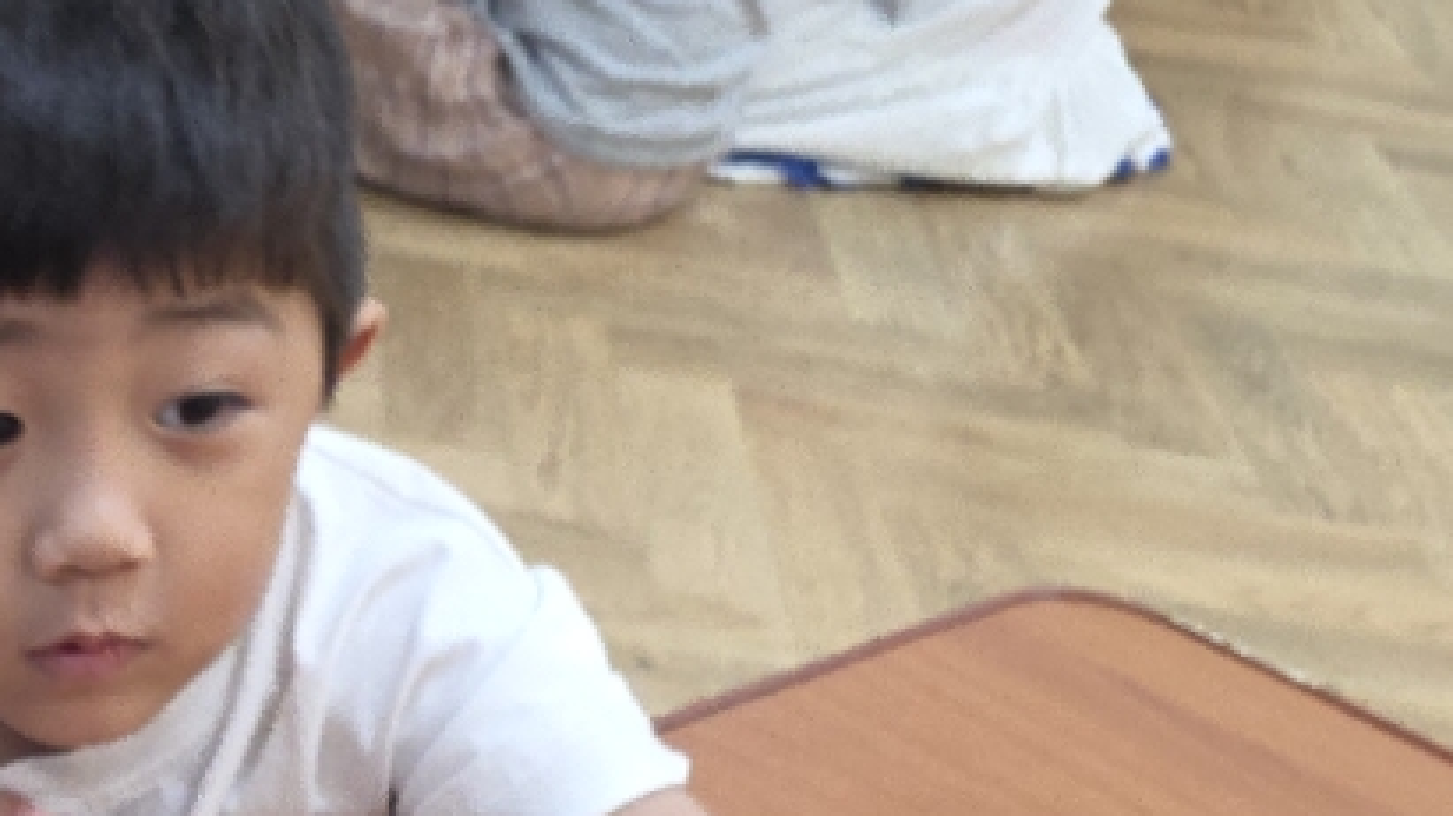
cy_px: 1222
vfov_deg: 14.4
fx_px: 3005
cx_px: -608
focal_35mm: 78
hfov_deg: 23.0
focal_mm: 6.3
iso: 250
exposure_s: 1/120
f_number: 1.7
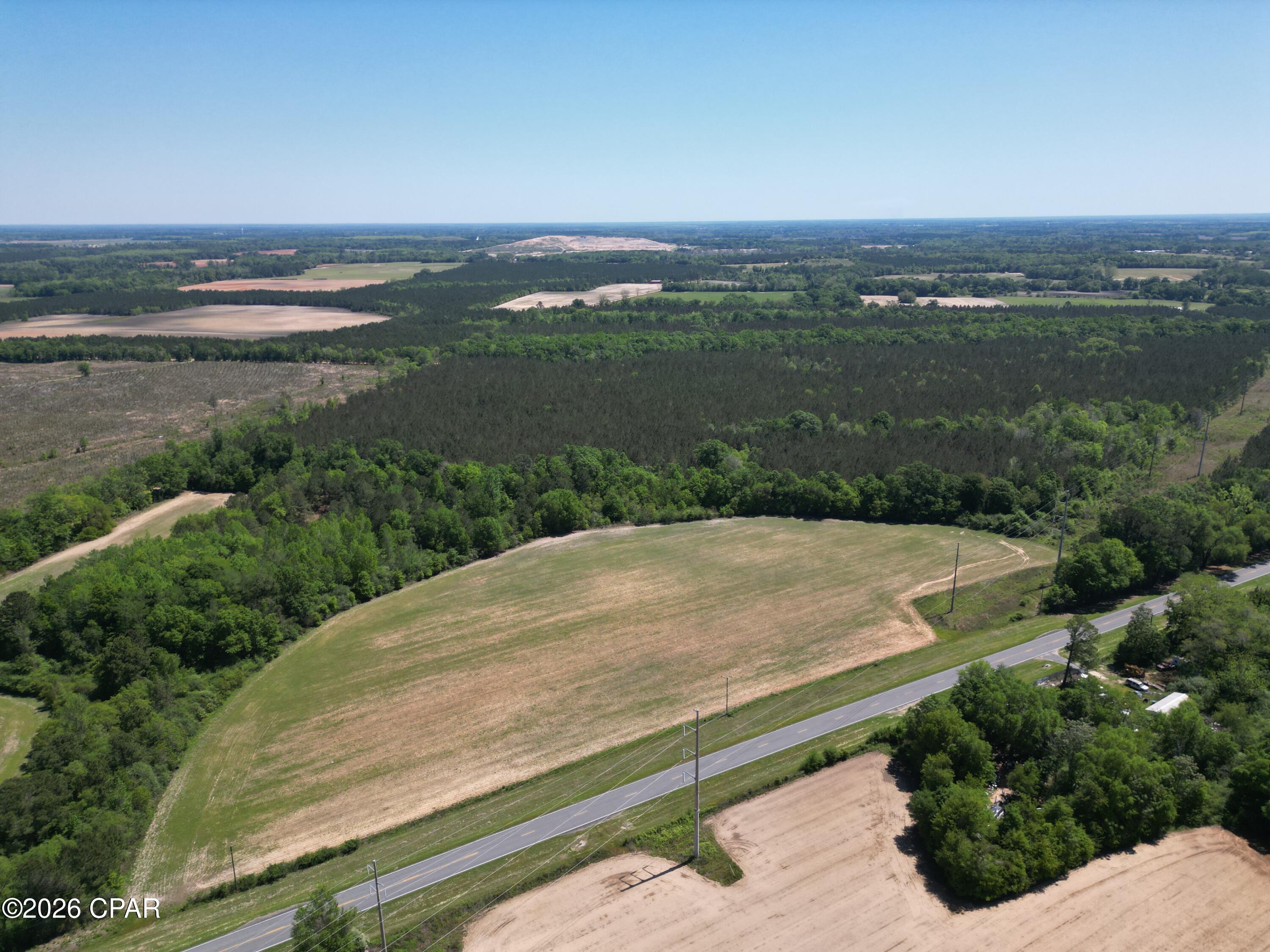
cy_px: 476
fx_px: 881
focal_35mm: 24
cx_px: 635
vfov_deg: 56.8
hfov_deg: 71.6
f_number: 1.7
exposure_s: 1/3000
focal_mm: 6.72
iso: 120
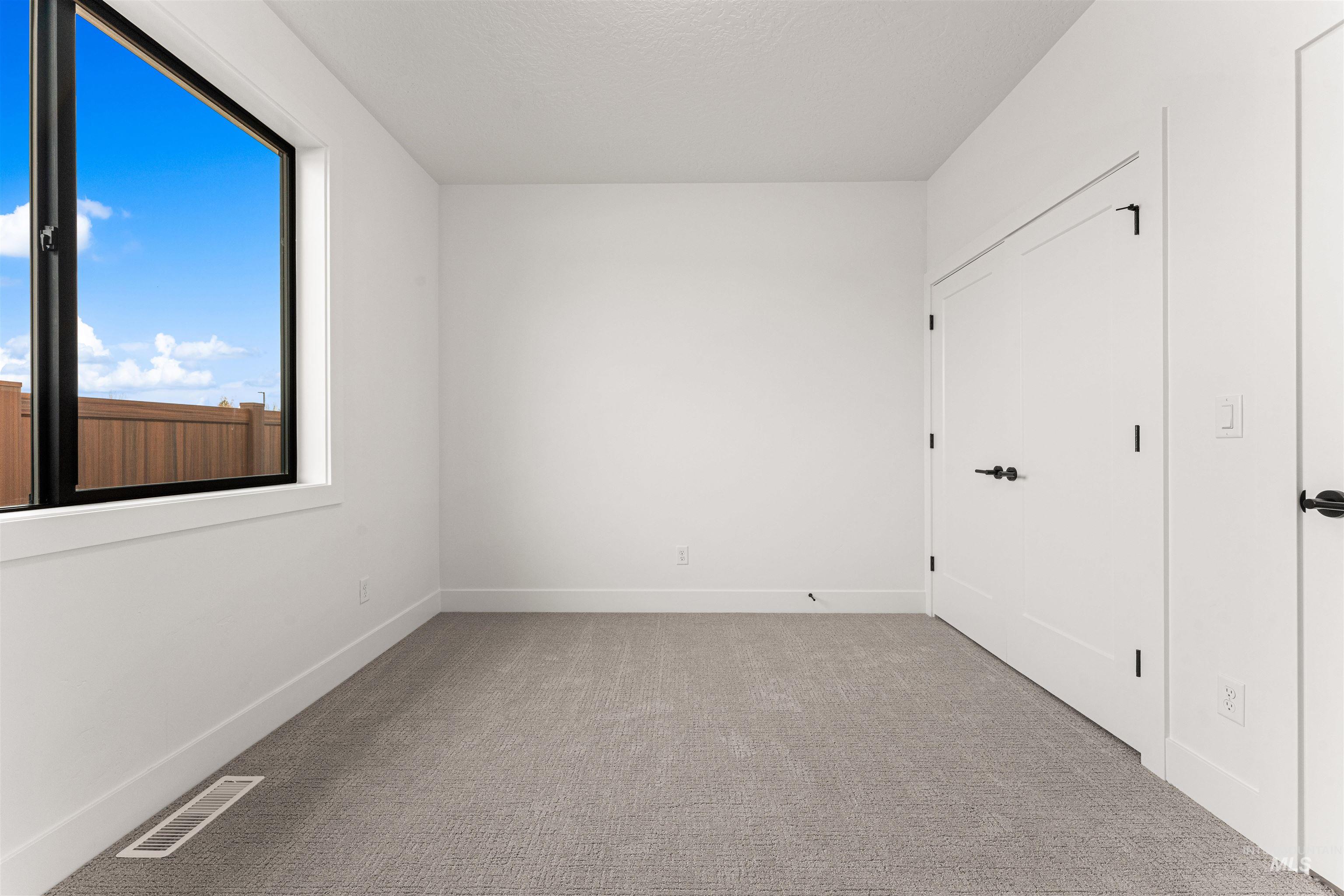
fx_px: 523
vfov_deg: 81.2
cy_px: 448
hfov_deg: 104.3
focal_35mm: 14
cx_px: 672
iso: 800
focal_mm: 14
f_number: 13
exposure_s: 1/20
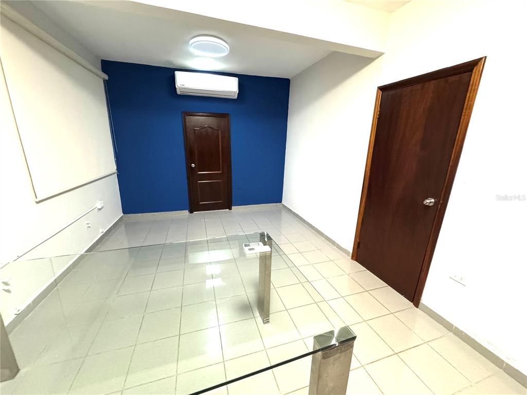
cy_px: 198
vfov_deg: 85.7
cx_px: 264
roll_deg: -1.7
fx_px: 213
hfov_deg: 102.1
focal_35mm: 14
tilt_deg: -15.0
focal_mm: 2.22
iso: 1250
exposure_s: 1/60
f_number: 2.2
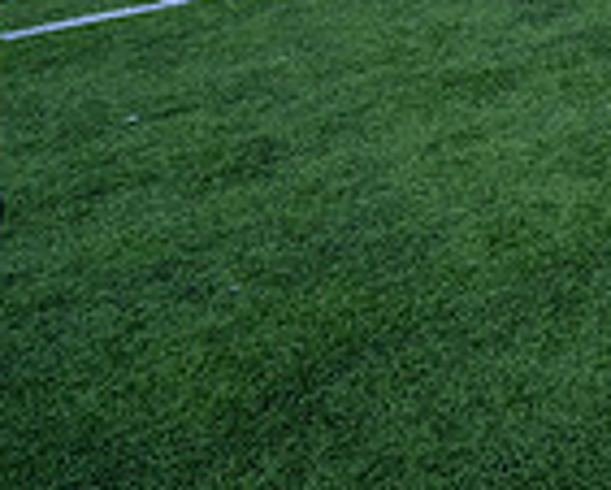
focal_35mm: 54
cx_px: 1027
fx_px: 977
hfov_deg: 23.4
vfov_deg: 22.1
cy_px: -288
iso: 500
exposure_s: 1/500
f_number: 4
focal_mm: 14
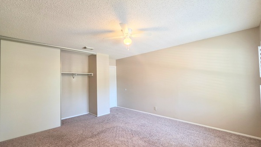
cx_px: 136
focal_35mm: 15
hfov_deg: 102.9
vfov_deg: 70.5
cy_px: 79
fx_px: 104
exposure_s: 1/60
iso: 160
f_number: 1.9
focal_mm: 2.2
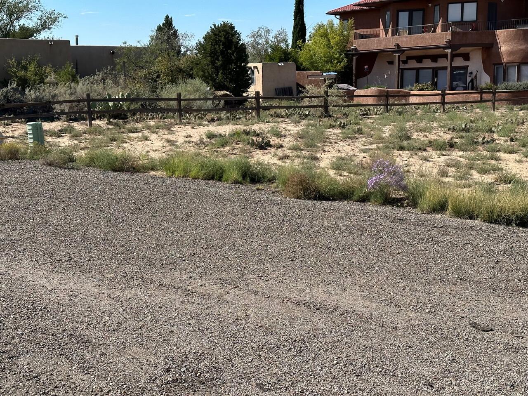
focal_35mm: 48
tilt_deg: -10.0
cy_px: 198
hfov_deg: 39.7
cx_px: 264
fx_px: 732
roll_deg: -0.1
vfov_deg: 30.3
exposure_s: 1/4016
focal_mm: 6.86
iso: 64
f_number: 1.78
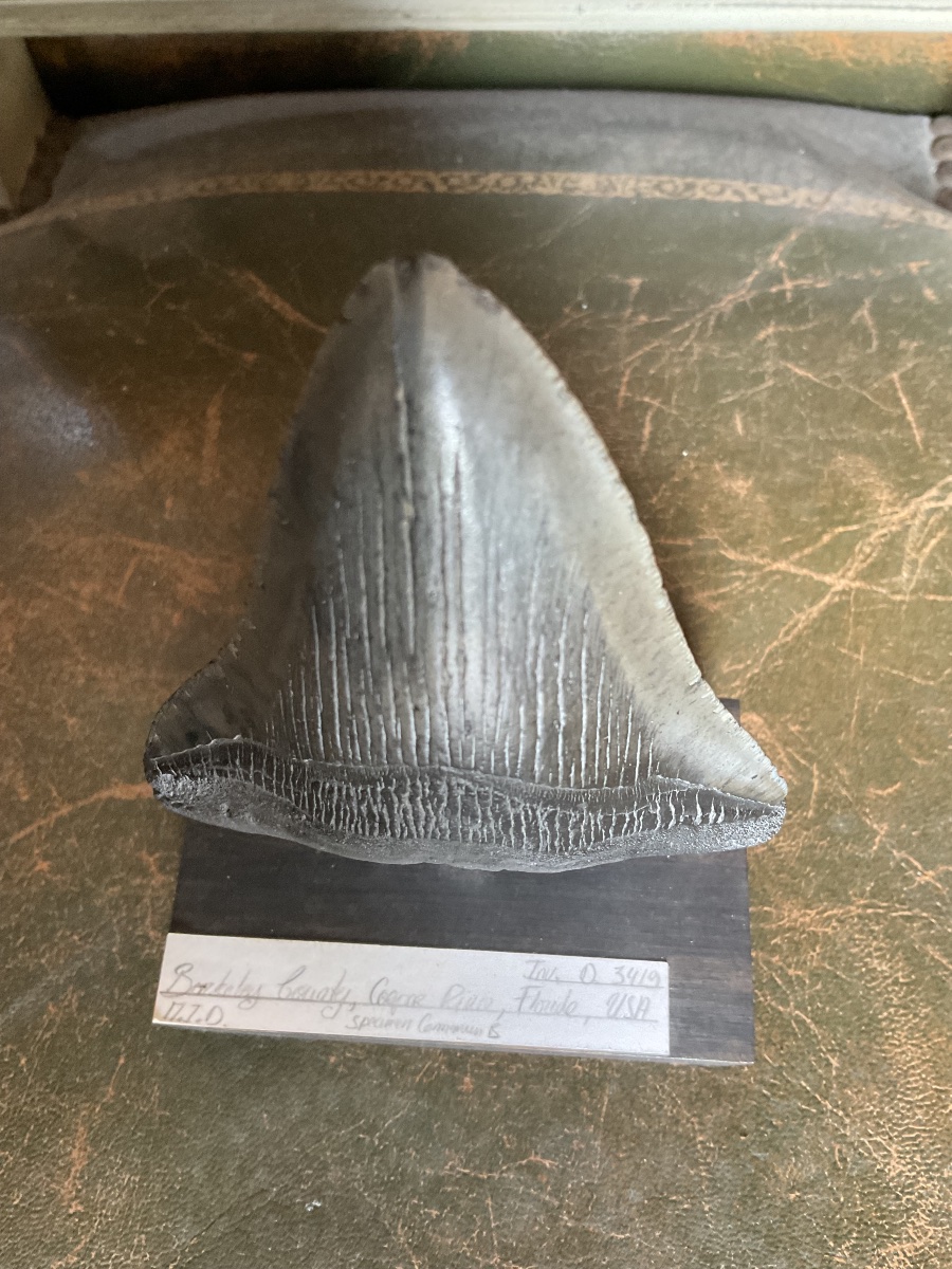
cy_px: 634
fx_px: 1063
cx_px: 476
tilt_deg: -62.2
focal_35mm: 29
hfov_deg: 48.2
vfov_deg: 61.7
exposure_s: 1/60
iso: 250
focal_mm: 3
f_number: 1.8
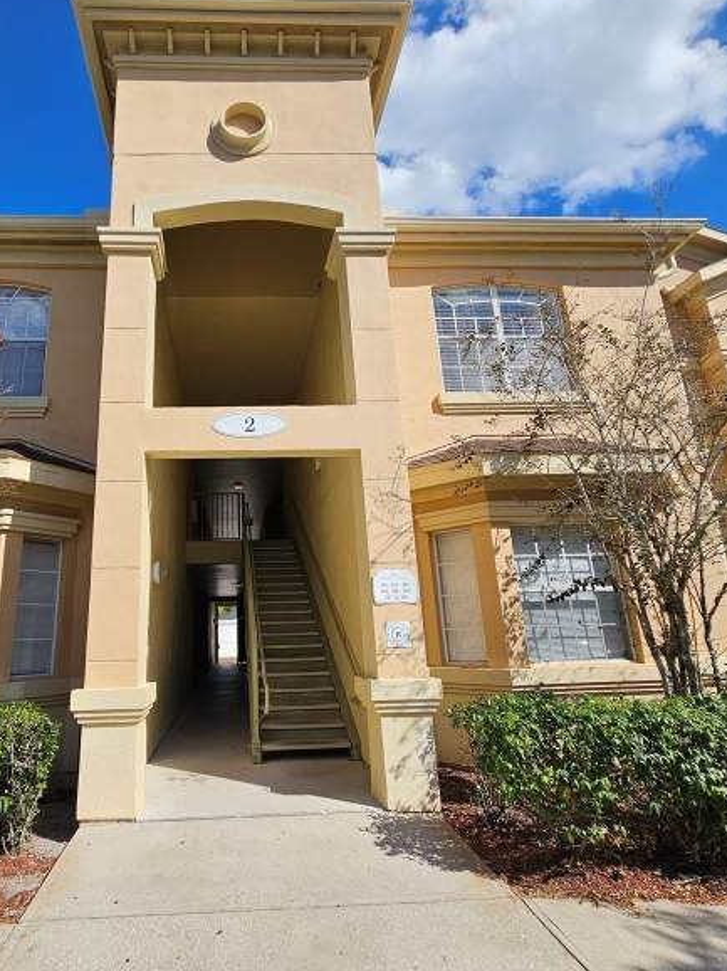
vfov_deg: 87.8
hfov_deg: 69.9
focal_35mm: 18
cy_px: 480
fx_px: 504
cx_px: 254
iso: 50
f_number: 2.2
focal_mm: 2.2
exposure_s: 1/3354
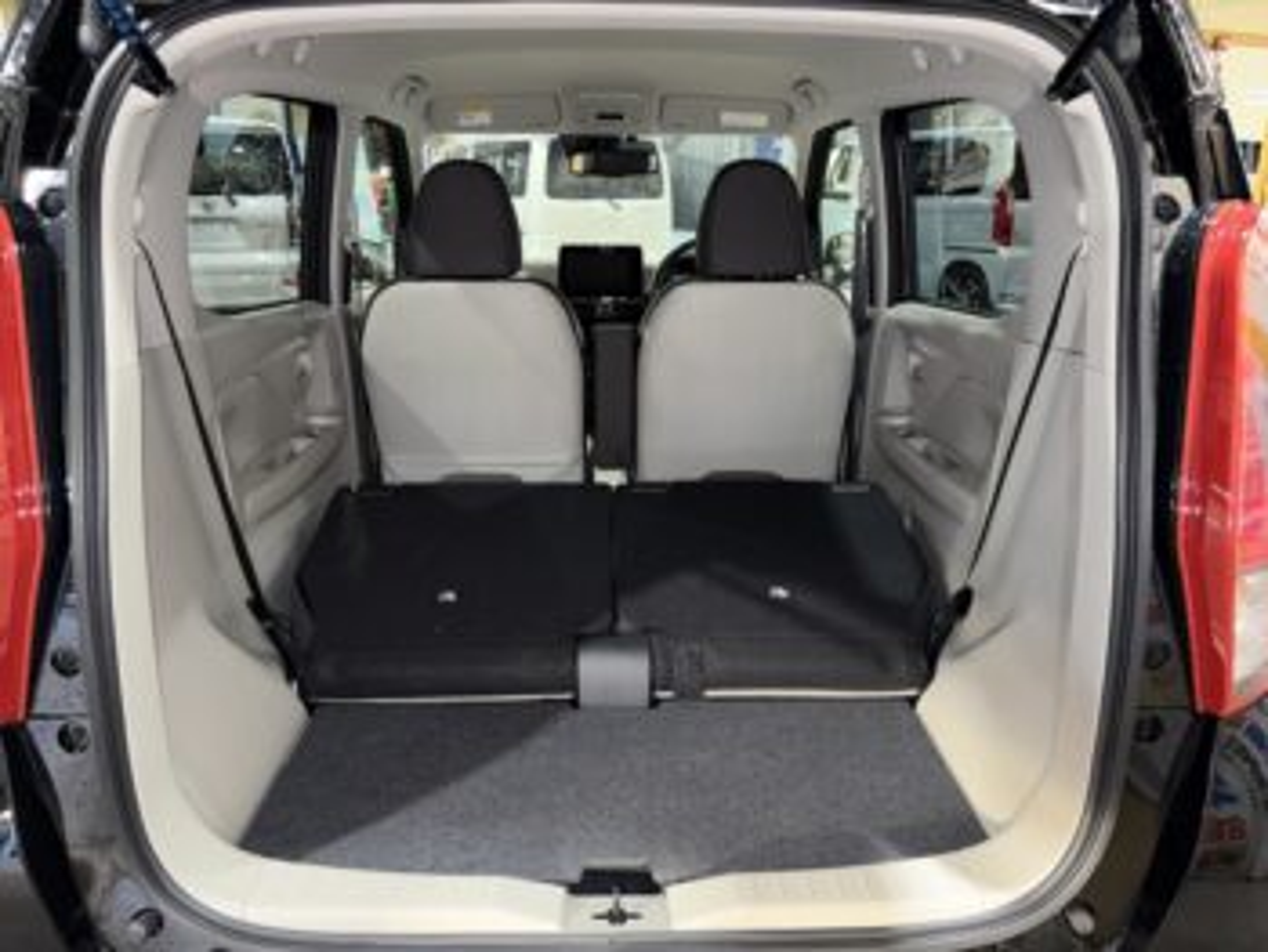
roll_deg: +0.3
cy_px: 476
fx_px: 953
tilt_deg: -17.7
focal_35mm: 26
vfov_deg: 53.1
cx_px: 634
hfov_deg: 67.3
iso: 64
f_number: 1.6
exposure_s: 1/11
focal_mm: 5.96
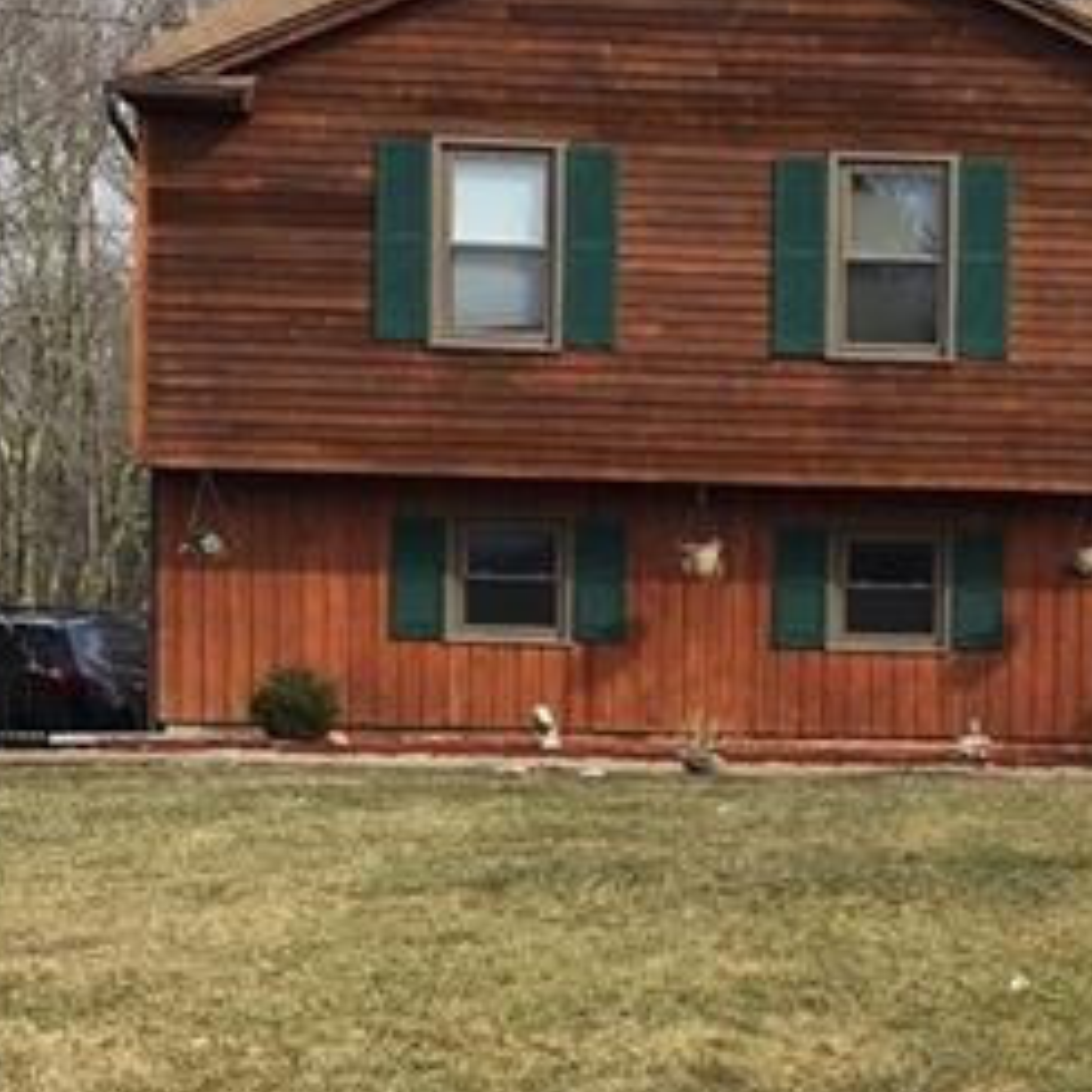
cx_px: 1217
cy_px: 767
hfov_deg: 19.3
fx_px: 3069
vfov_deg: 20.1
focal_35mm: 86
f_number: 2.4
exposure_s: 1/1359
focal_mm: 3.3
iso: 25
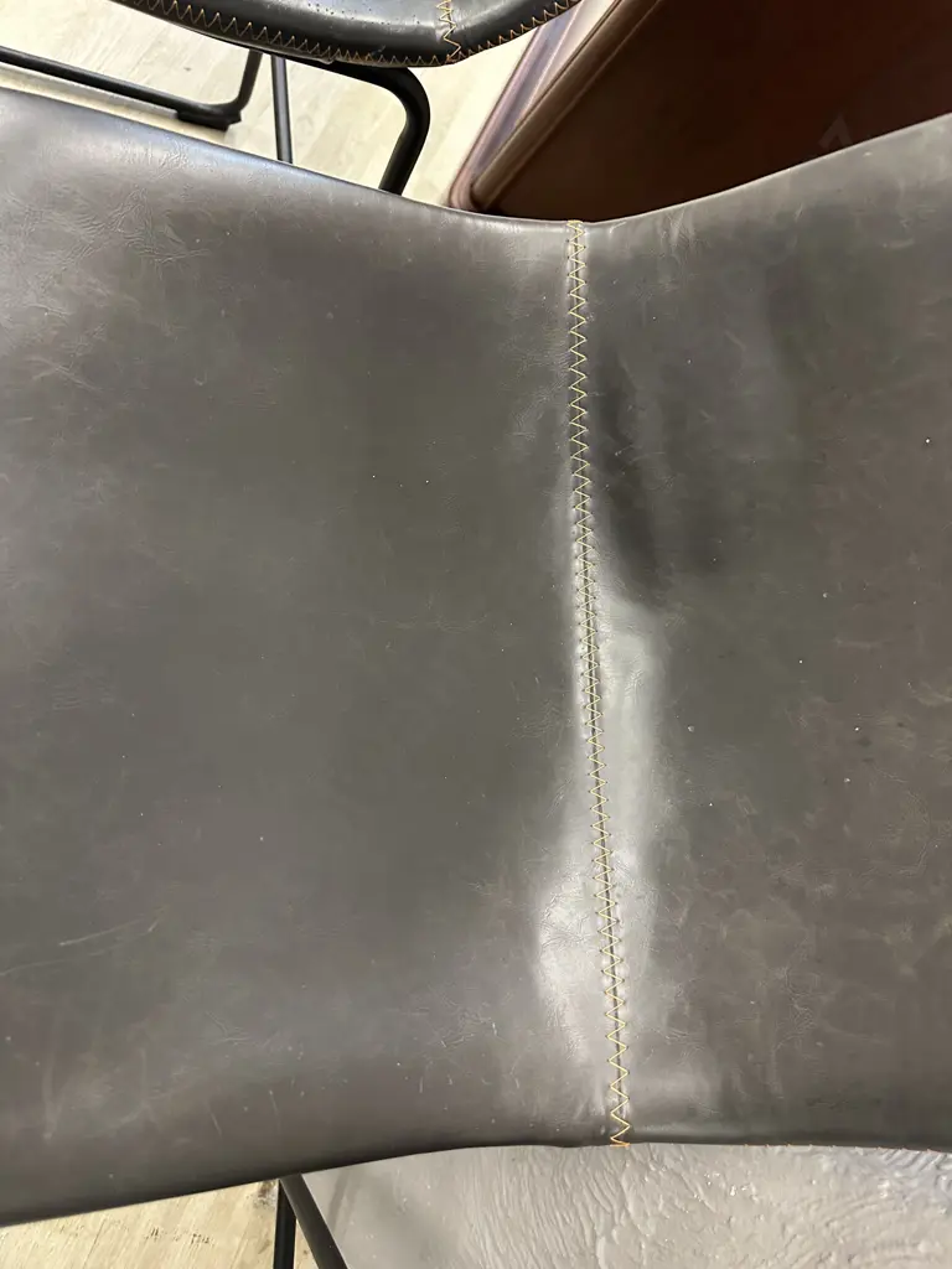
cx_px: 476
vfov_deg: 71.6
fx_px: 880
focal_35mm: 24
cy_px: 634
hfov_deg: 56.8
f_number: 1.78
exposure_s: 1/50
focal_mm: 6.86
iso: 500
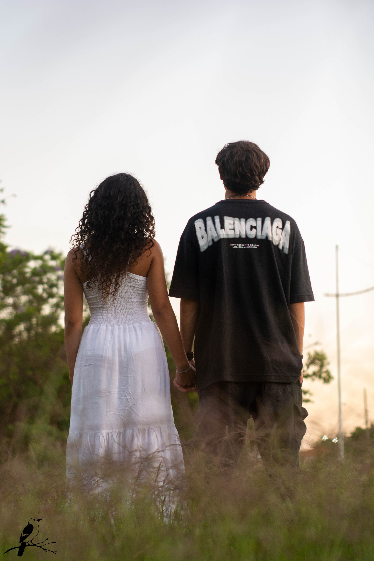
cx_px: 186
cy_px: 284
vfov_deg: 26.7
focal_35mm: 76
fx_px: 1184
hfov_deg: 17.9
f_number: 2.8
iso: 400
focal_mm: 50
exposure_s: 1/160
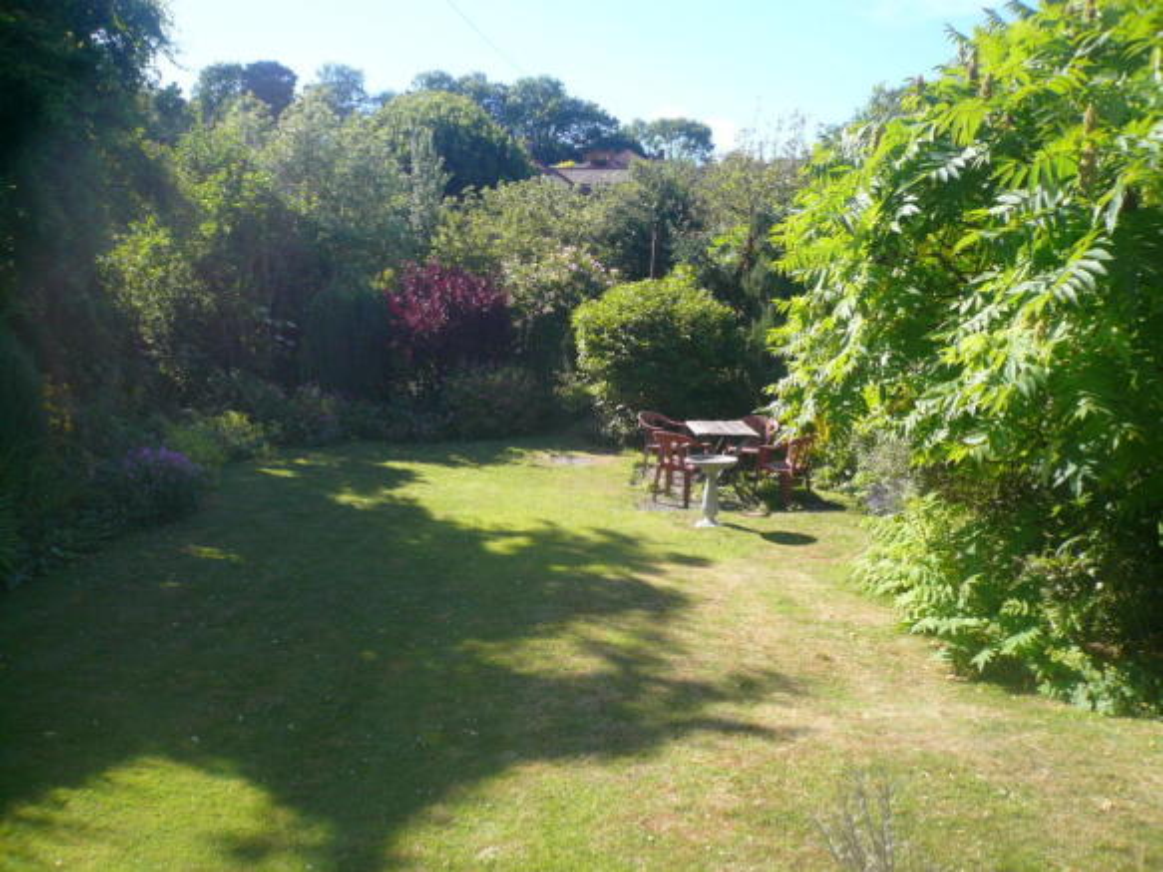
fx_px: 941
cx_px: 582
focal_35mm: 28
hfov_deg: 63.5
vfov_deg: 49.7
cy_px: 436
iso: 100
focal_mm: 4.6
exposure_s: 1/640
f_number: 2.8
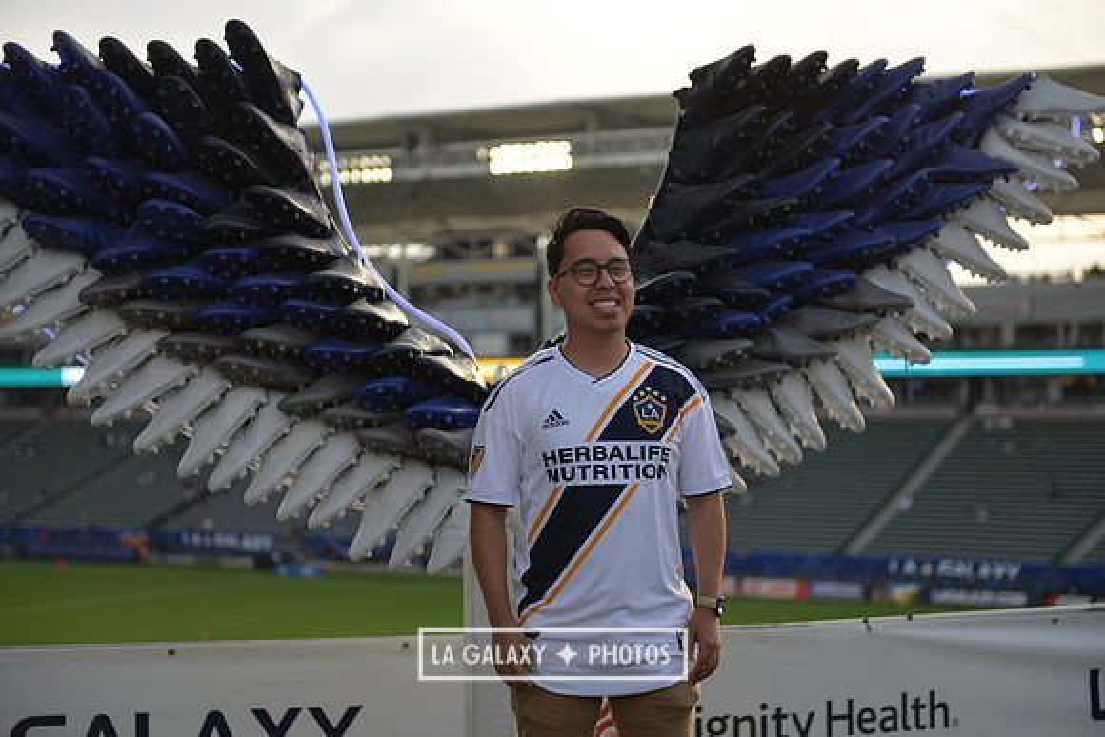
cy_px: 368
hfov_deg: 28.8
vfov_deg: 19.5
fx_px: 2149
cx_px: 552
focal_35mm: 70
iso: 200
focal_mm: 70
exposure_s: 1/800
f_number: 2.8
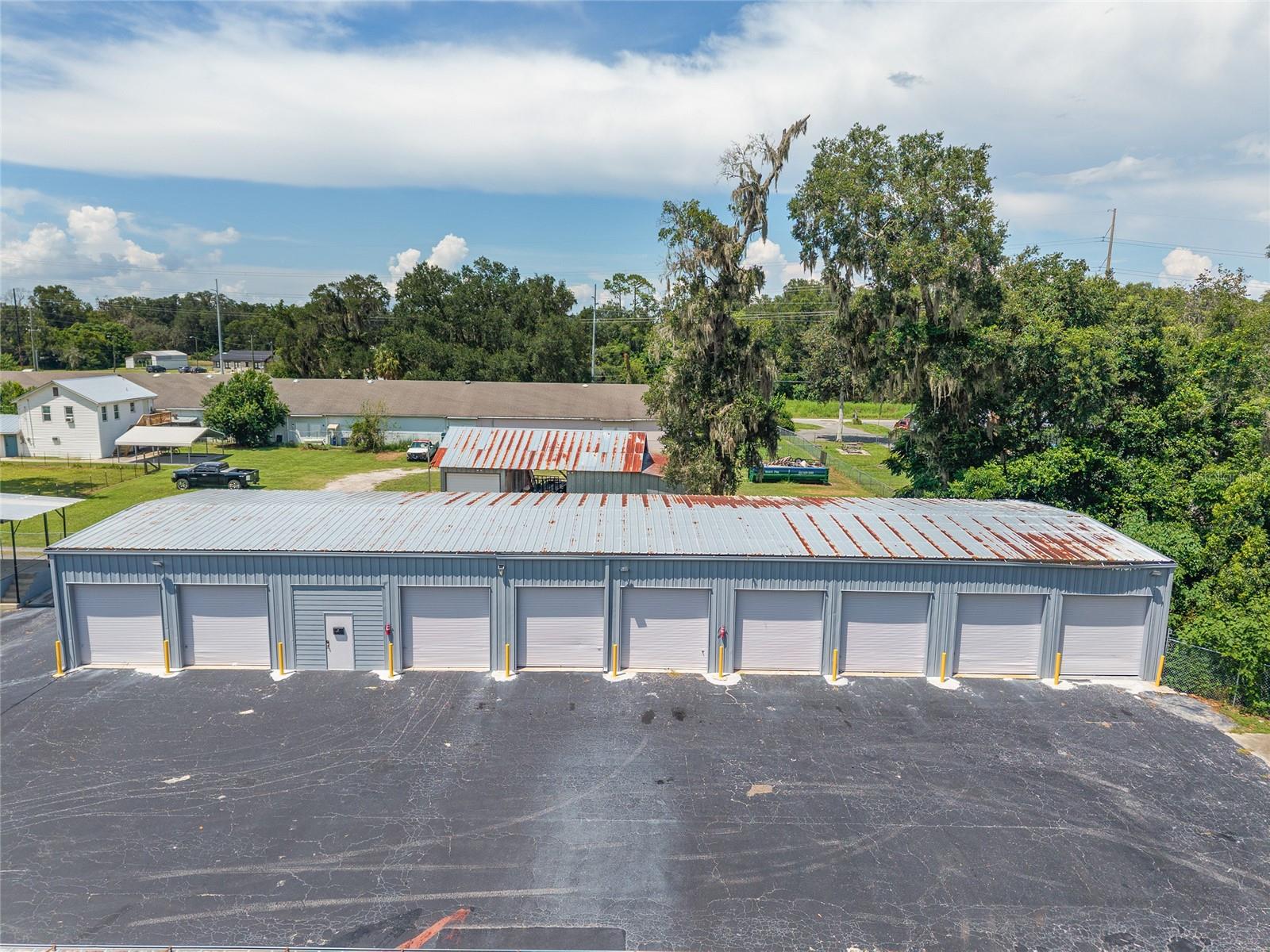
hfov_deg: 71.6
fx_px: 881
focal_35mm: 24
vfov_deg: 56.8
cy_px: 476
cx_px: 635
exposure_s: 1/4000
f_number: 1.8
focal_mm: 8.67
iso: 190
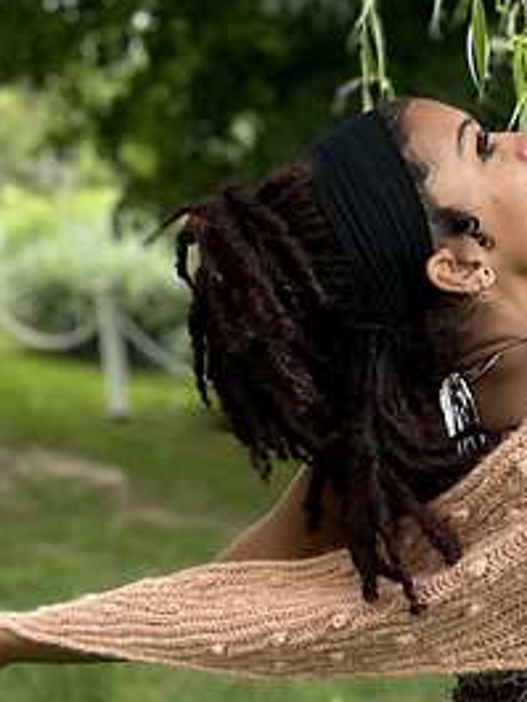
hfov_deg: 28.4
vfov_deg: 37.9
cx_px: 491
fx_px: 994
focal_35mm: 49
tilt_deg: -13.0
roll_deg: +3.5
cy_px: 527
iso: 125
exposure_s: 1/116
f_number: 1.5
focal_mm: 5.7
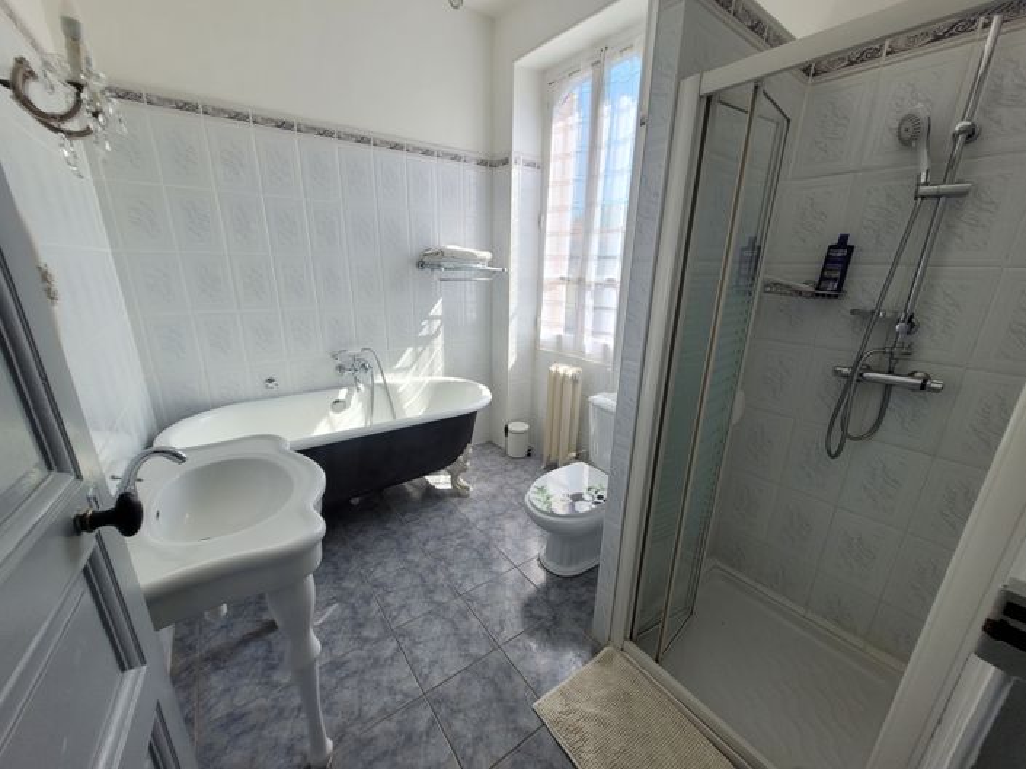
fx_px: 385
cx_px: 513
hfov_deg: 106.2
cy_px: 384
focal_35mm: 13
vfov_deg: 89.9
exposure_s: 1/231
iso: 40
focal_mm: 1.74
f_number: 2.2
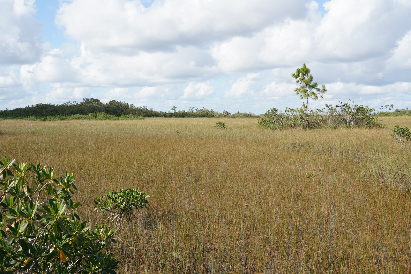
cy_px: 137
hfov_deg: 48.5
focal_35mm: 40
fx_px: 457
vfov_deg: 33.4
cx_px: 206
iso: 100
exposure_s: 1/100
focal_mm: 40
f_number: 11
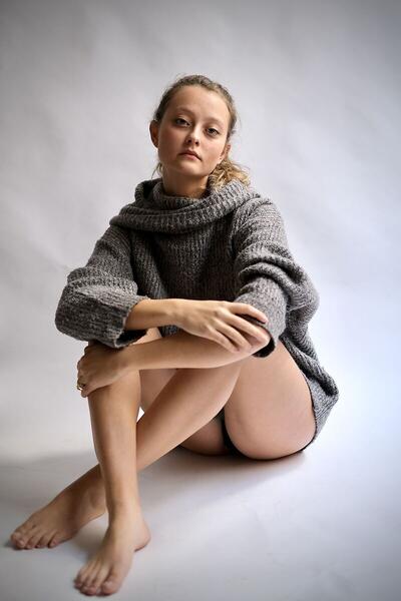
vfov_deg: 37.5
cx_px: 200
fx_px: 885
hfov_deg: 25.5
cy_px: 300
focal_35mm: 53
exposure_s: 1/80
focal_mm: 35
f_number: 1.8
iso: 320
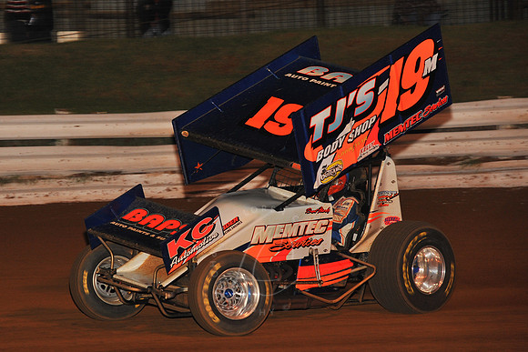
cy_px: 176
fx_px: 2274
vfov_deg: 8.9
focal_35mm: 155
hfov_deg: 13.2
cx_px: 264
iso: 1000
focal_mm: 155
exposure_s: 1/320
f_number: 6.3
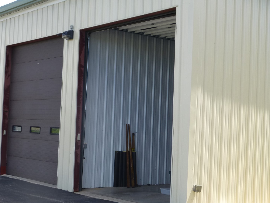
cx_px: 120
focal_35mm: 65
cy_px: 104
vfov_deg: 22.6
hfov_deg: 29.8
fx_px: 507
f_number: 4.7
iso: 100
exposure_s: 1/200
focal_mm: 10.3
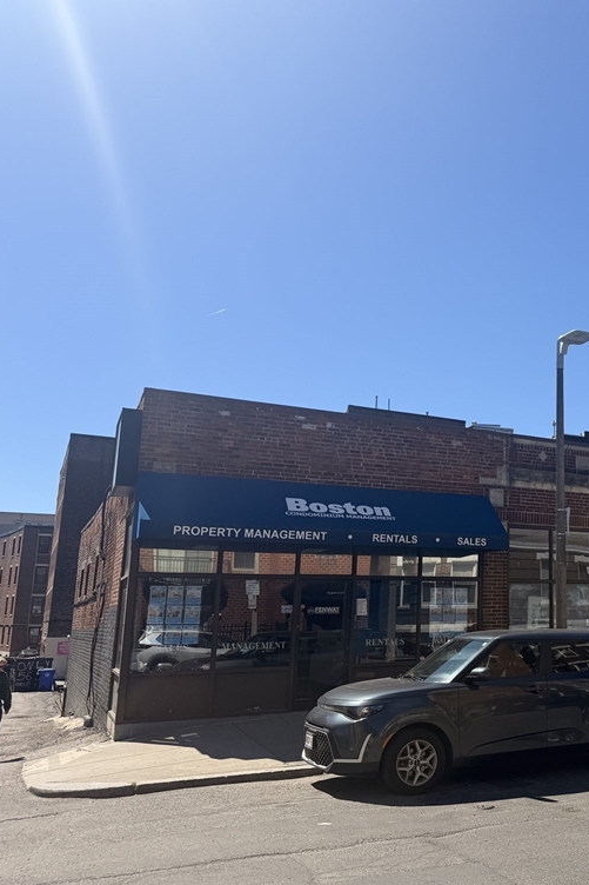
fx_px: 835
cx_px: 557
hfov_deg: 35.9
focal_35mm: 34
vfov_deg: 55.8
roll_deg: +0.5
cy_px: 442
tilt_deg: +12.0
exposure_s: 1/4975
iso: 80
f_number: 1.78
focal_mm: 6.76
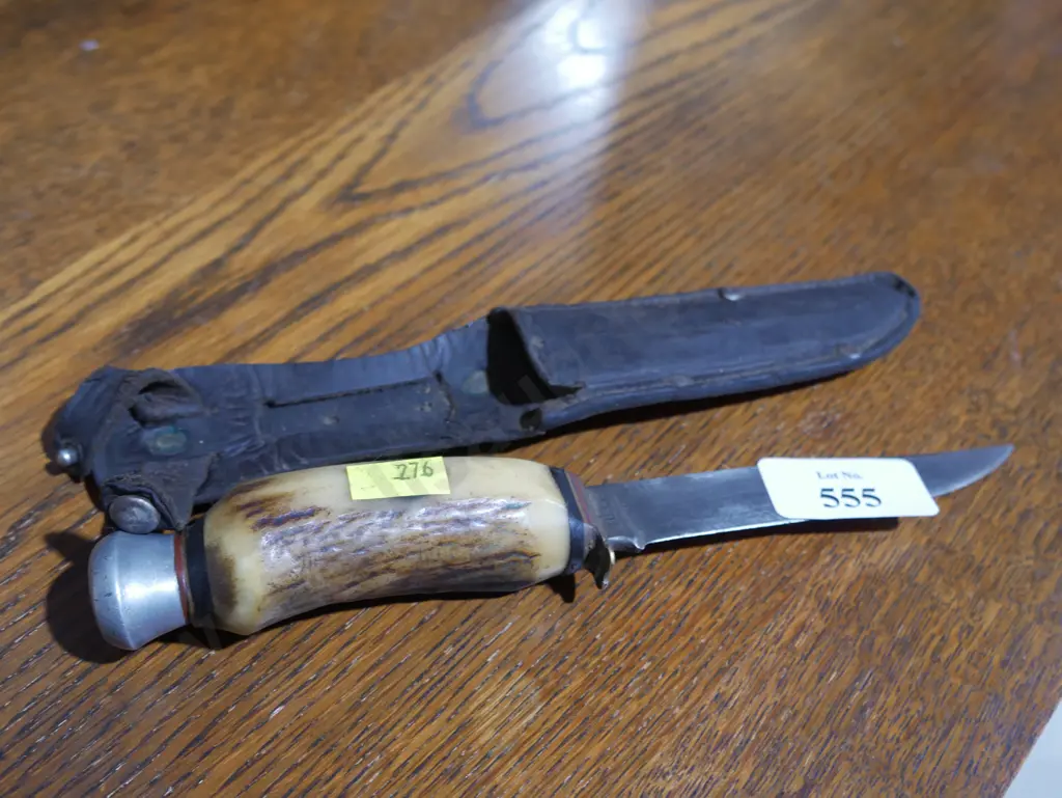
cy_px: 399
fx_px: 1228
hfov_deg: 46.8
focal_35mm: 40
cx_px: 531
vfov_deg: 36.0
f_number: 4.4
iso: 1000
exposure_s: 1/60
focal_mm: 20
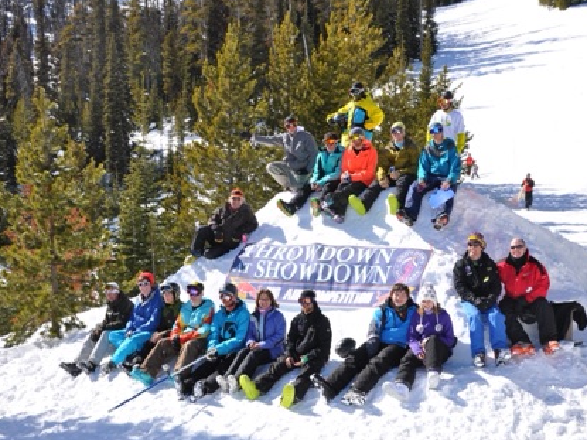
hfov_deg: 38.1
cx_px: 334
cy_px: 221
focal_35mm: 50
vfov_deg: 29.1
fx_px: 848
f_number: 10
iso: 200
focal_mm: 30
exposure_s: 1/400
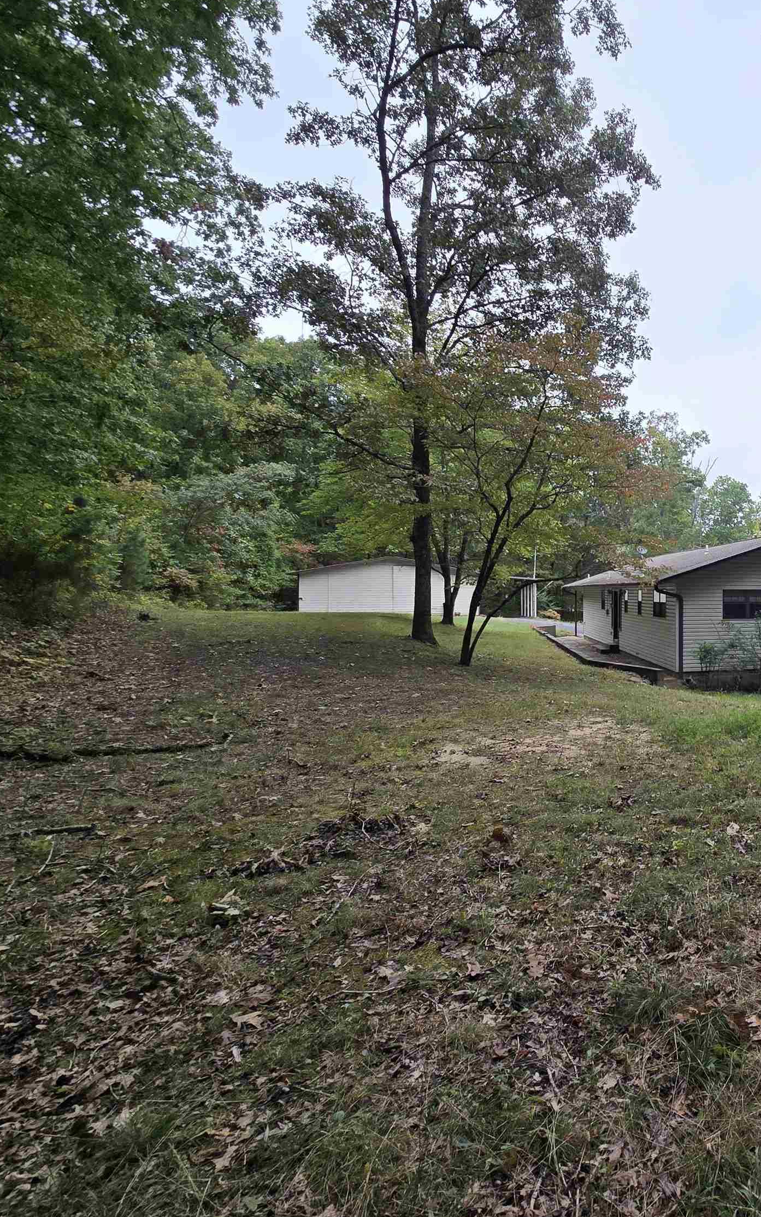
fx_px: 630
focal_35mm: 19
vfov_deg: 88.0
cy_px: 596
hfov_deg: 51.1
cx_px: 747
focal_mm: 2.2
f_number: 2.2
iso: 50
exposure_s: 1/324
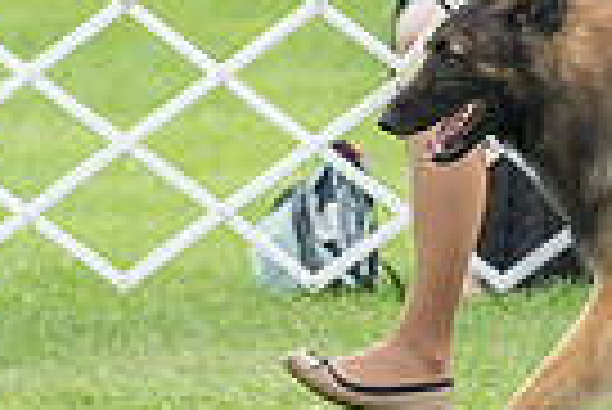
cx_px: 590
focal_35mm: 596
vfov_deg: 2.3
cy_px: -214
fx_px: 10143
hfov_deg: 3.5
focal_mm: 140
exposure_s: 1/400
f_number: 4.5
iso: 400
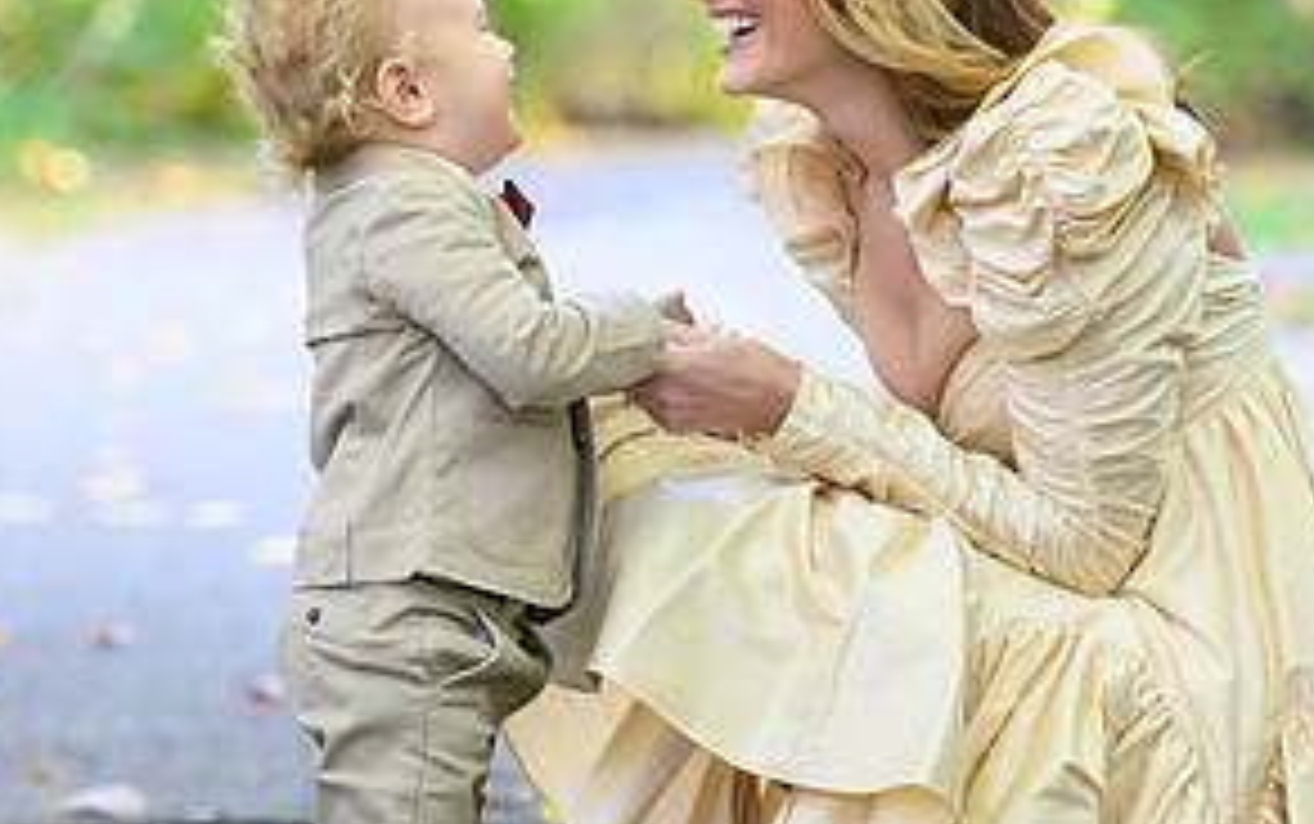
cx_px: 554
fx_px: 7239
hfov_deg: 10.4
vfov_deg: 6.5
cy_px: 216
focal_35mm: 202
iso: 1600
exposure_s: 1/200
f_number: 3.2
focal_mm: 100
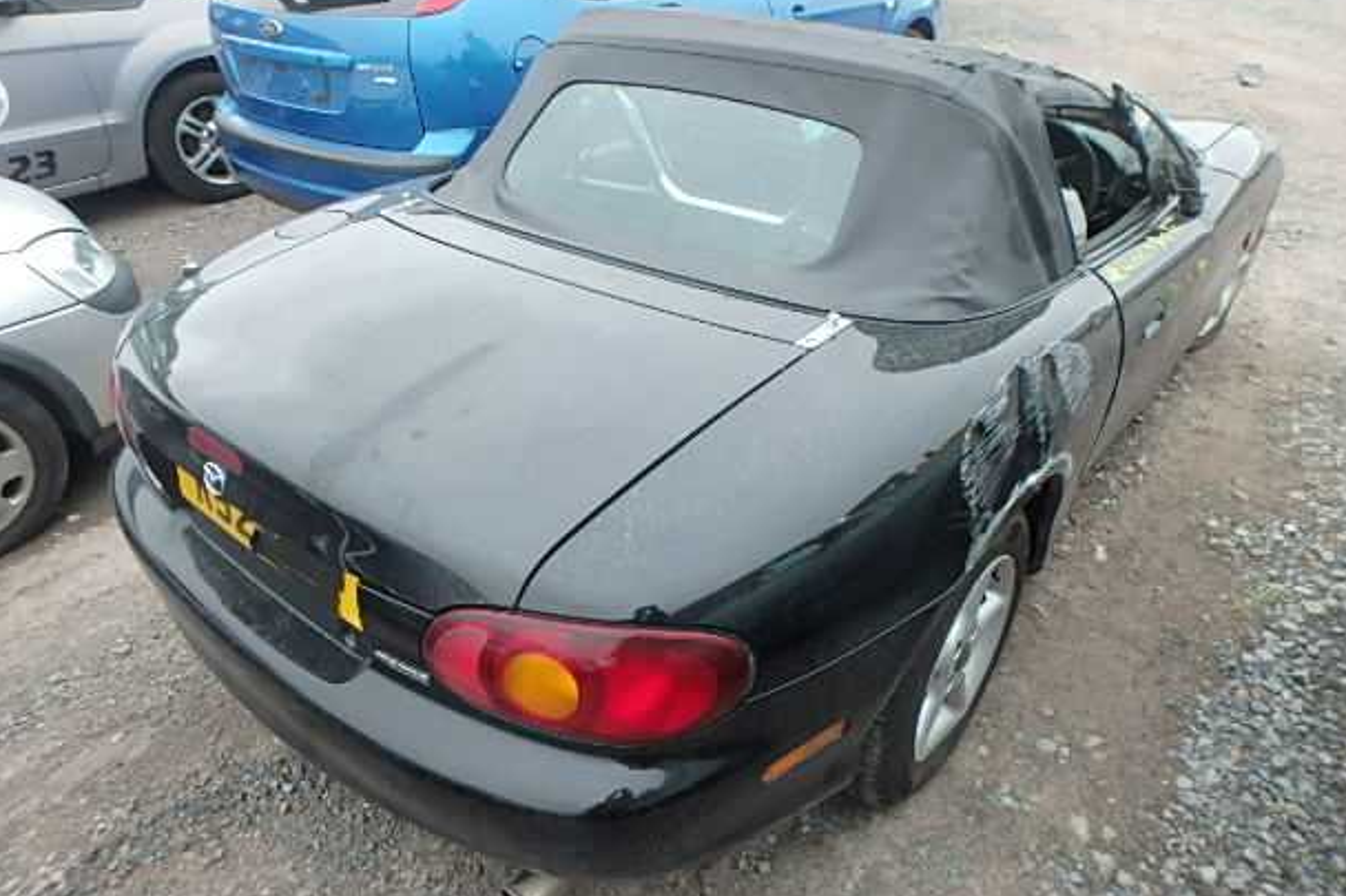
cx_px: 700
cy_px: 462
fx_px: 860
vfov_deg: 55.1
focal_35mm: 23
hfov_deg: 76.1
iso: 125
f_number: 3.5
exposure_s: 1/60
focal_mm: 3.7
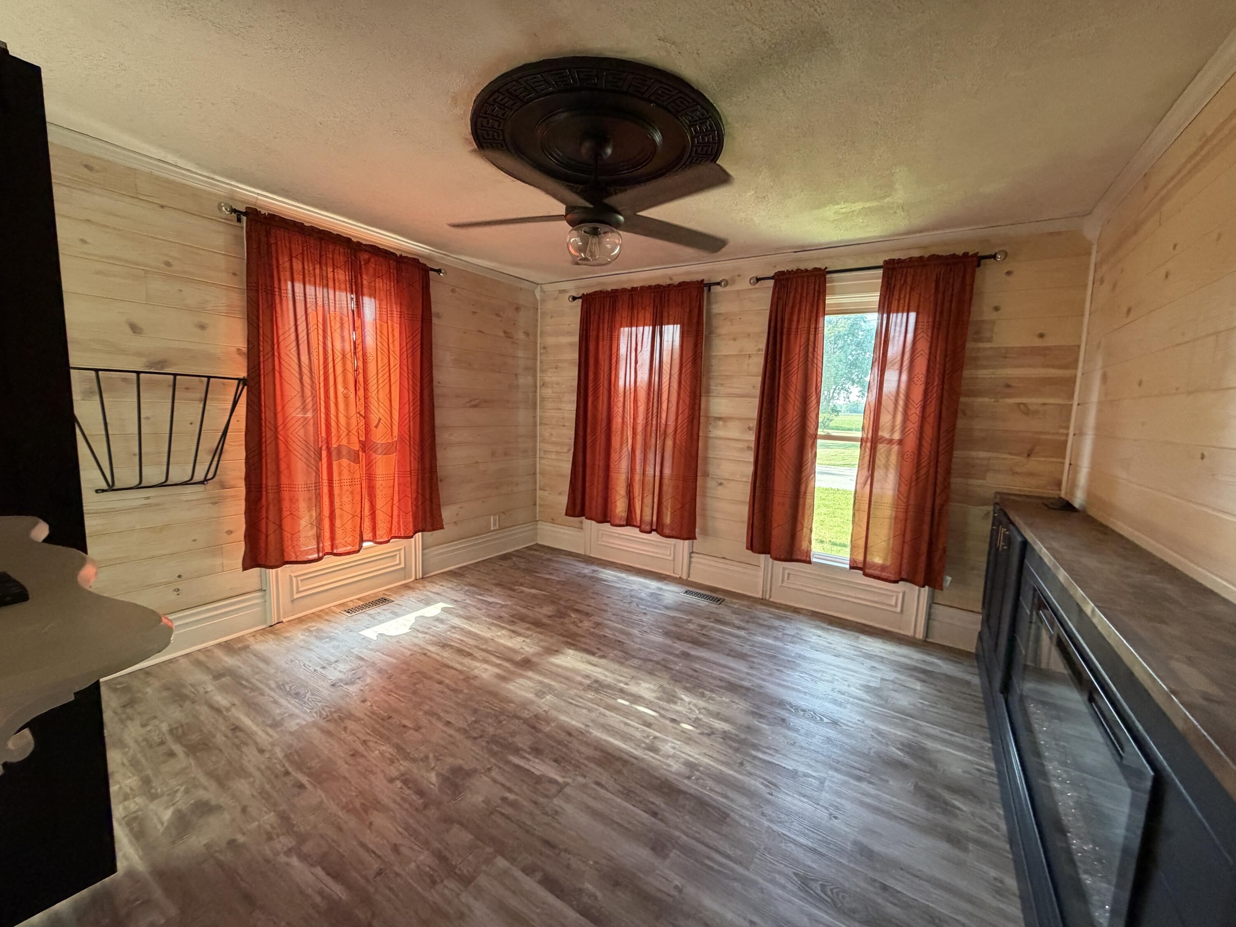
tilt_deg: -6.5
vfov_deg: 85.7
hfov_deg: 102.1
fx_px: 500
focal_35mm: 14
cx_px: 618
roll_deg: -1.9
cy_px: 464
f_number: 2.2
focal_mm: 2.22
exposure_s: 1/100
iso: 320
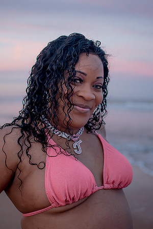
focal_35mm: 52
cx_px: 76
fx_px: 331
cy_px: 114
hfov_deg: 26.0
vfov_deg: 38.2
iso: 640
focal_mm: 35
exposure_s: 1/250
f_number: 2.2
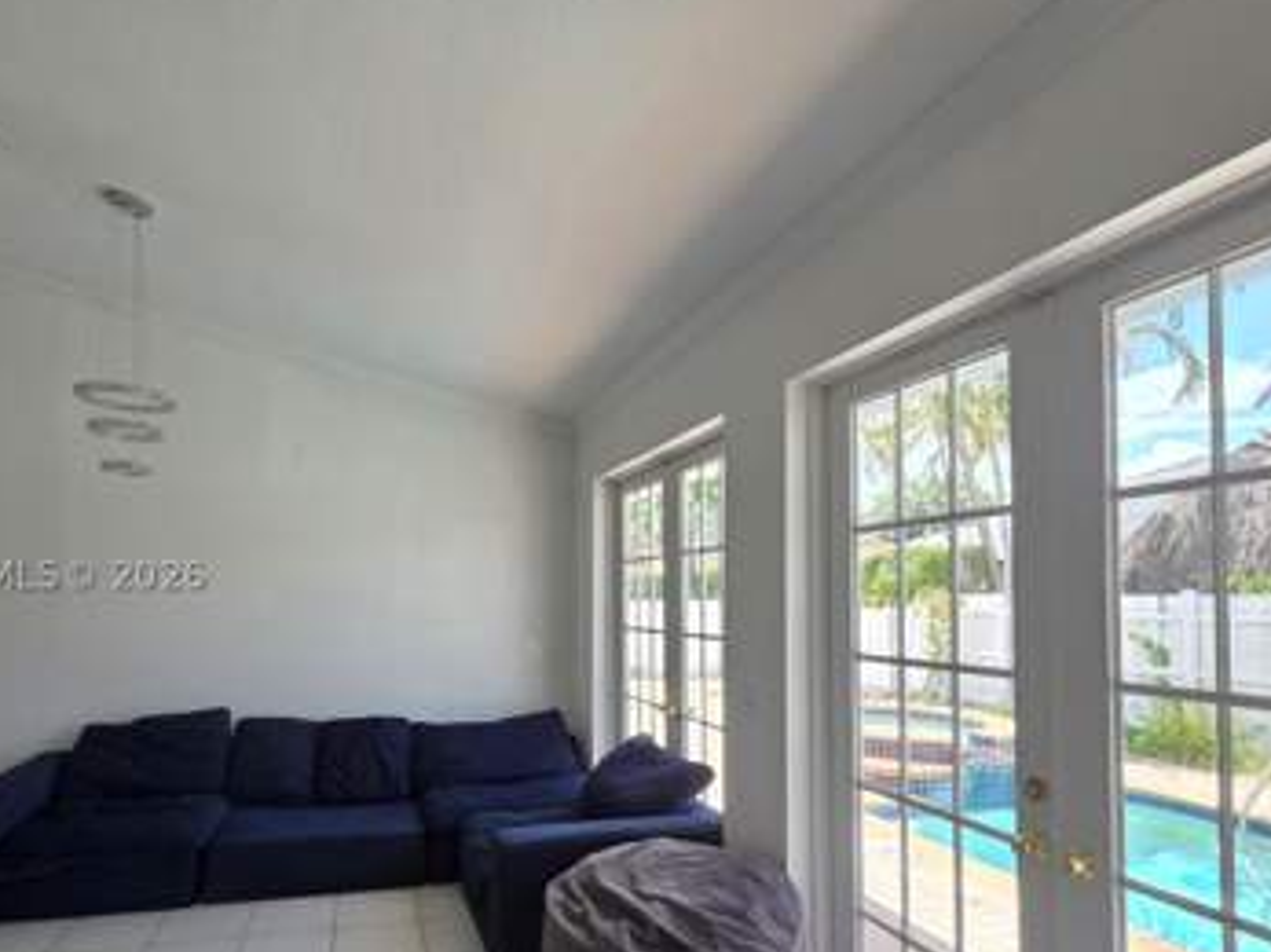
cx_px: 542
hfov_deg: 87.2
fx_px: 661
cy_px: 575
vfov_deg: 70.8
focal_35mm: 18
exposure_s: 1/120
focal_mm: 2.2
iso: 25
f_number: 1.9
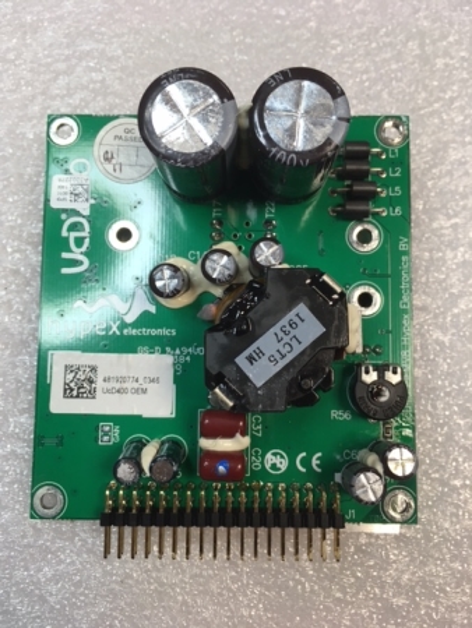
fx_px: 527
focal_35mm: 29
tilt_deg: -79.8
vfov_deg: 61.6
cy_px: 314
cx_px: 236
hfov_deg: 48.3
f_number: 2.2
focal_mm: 4.15
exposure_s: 1/33
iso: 32
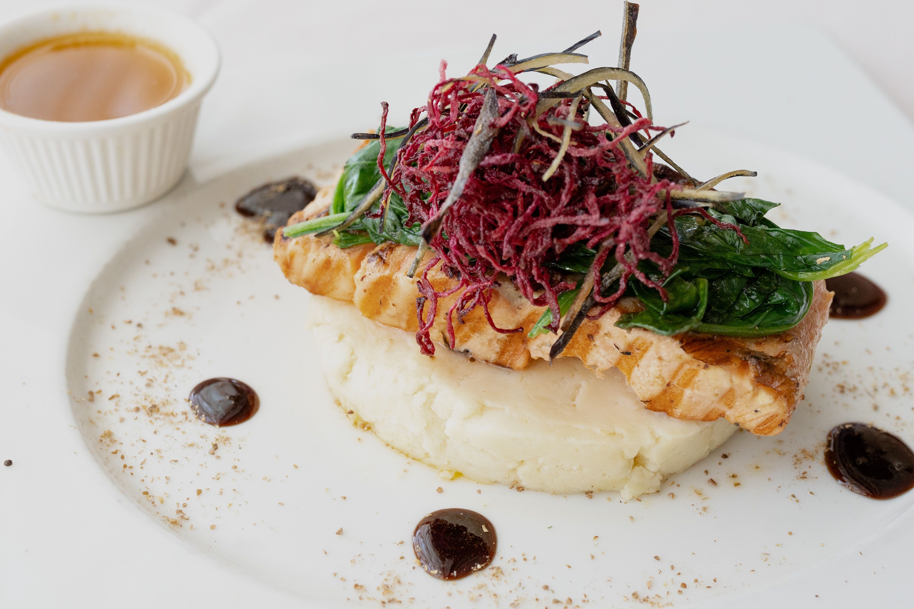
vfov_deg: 25.1
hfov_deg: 36.9
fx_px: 1371
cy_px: 302
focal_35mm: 54
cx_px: 460
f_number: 4.5
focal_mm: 35
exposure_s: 1/125
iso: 800
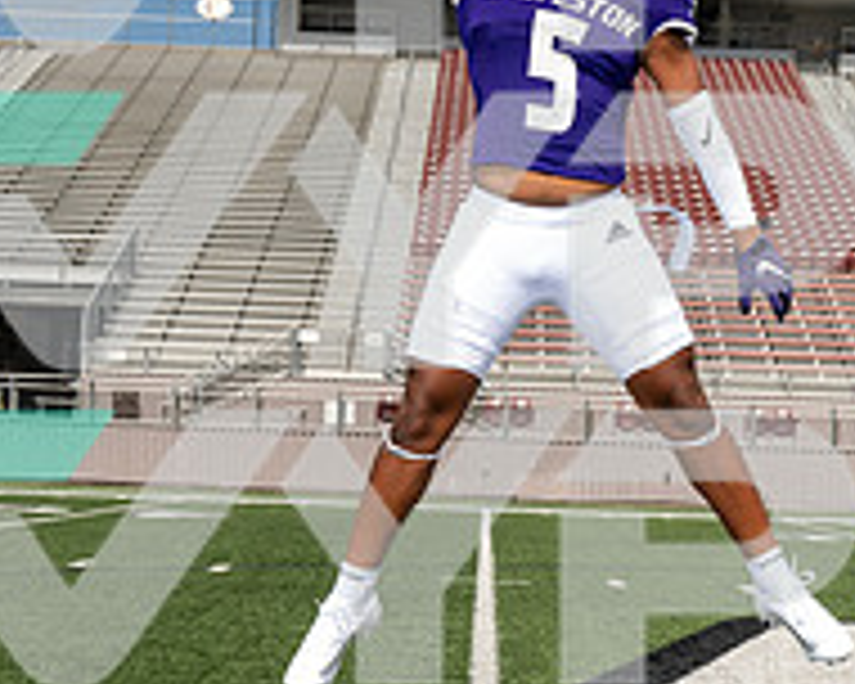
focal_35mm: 80
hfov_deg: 23.8
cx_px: 518
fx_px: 2024
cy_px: 234
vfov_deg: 19.1
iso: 100
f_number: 8
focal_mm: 36
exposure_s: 1/250
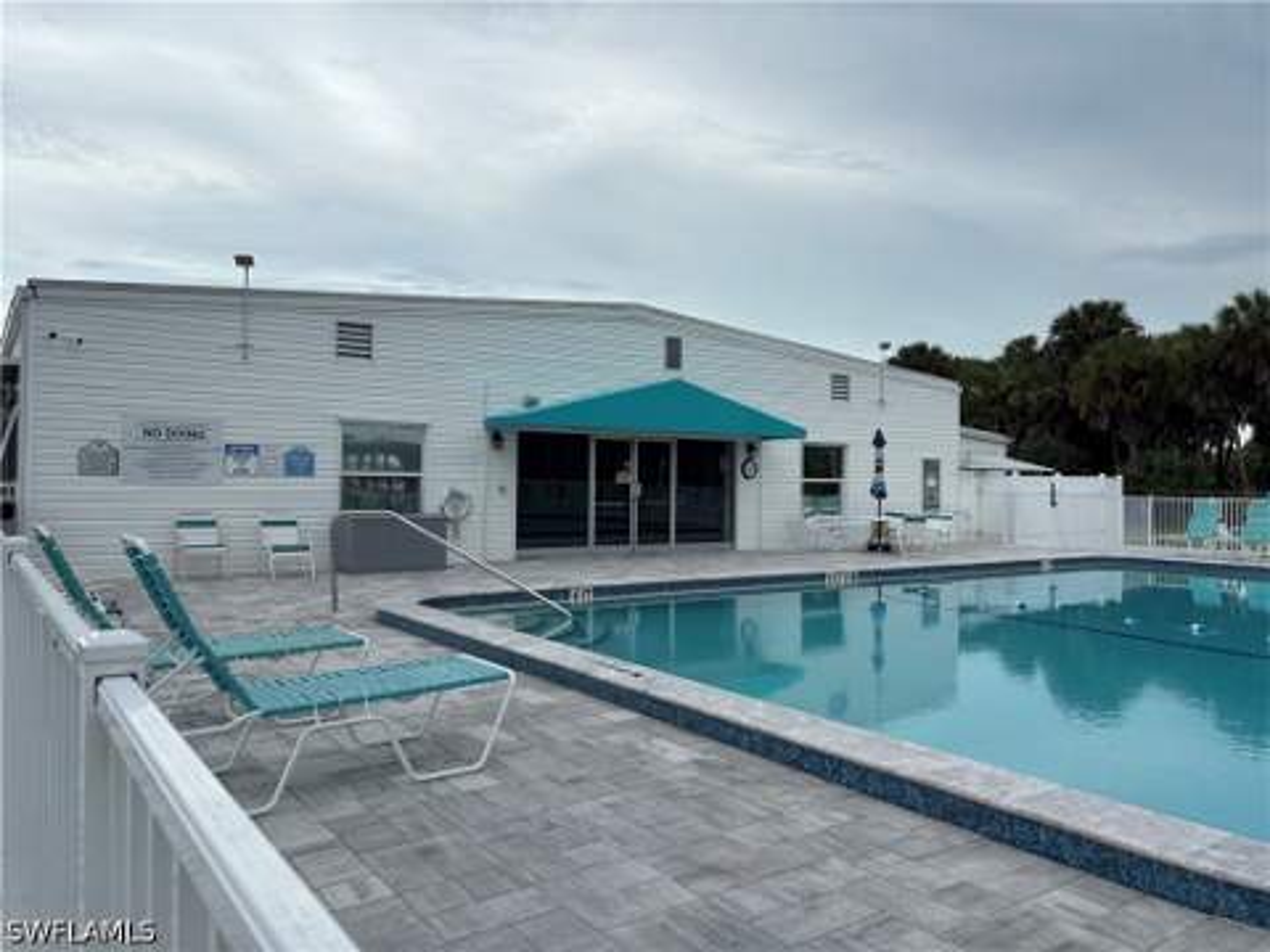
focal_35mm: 26
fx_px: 954
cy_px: 476
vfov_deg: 53.1
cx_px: 635
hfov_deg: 67.3
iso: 50
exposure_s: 1/3534
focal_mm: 5.96
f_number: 1.6
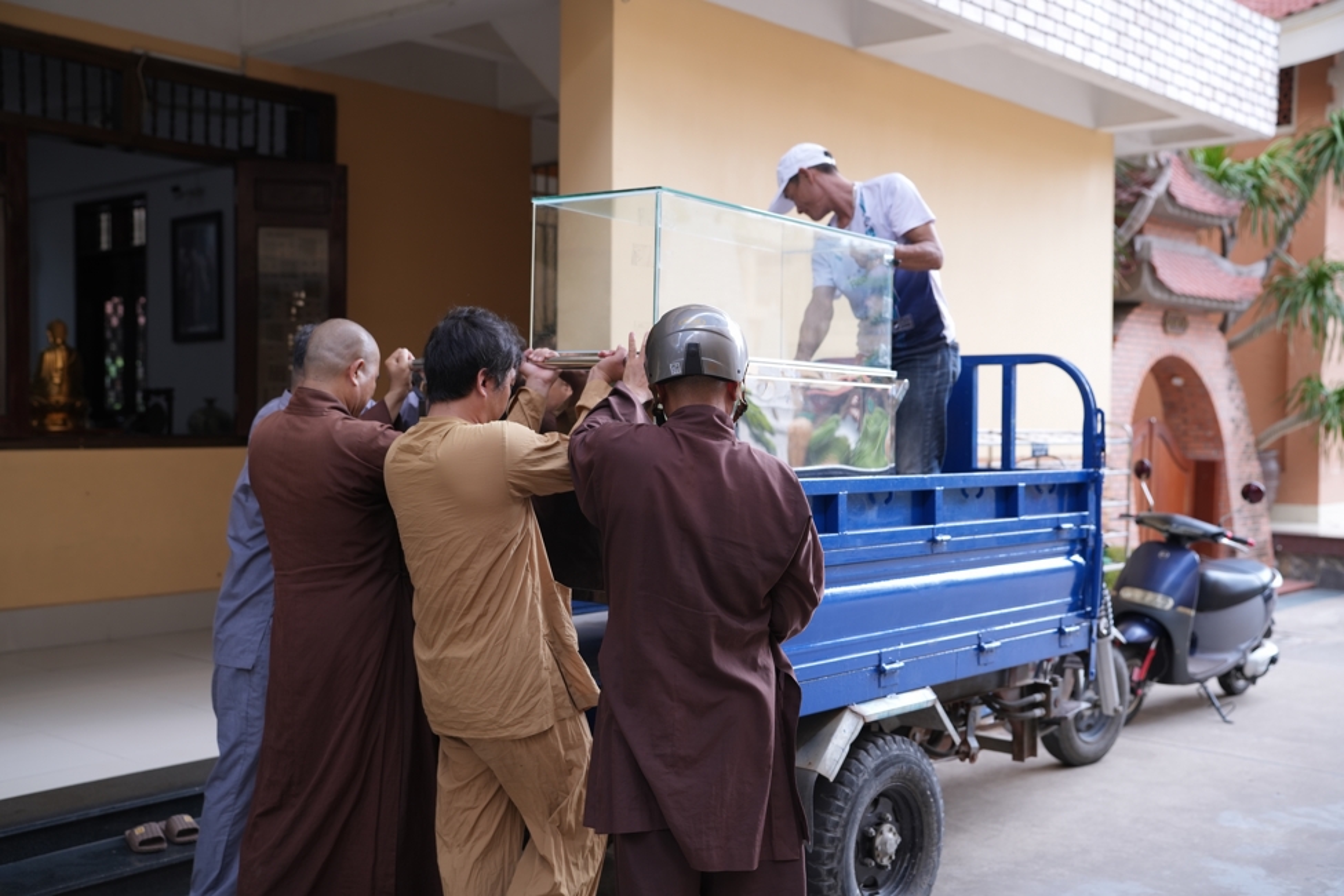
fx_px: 1493
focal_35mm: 40
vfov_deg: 33.4
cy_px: 448
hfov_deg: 48.5
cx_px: 672
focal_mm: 40
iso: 250
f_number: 2.8
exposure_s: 1/320
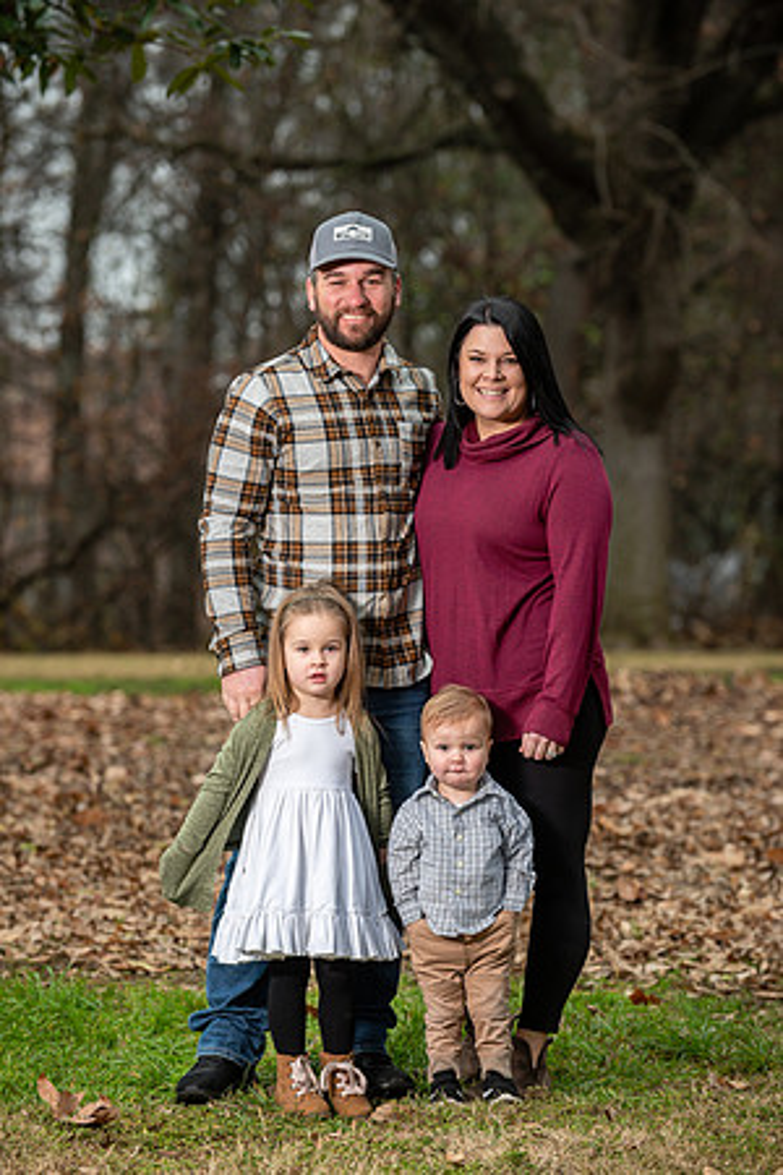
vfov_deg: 13.7
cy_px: 588
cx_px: 392
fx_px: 4893
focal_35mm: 150
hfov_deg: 9.1
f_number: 4
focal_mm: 150
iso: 200
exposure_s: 1/125
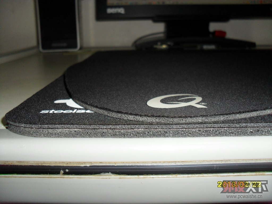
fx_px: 275
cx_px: 136
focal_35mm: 35
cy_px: 102
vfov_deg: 40.7
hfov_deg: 52.6
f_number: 3.2
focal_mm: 6.3
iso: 200
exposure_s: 1/45
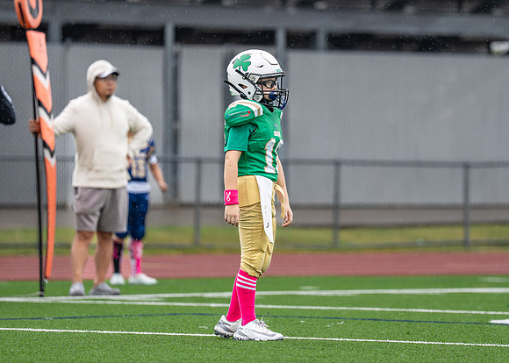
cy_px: 168
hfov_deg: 6.4
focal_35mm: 315
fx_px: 4553
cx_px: 278
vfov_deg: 4.6
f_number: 2.8
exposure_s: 1/1000
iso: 400
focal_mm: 185
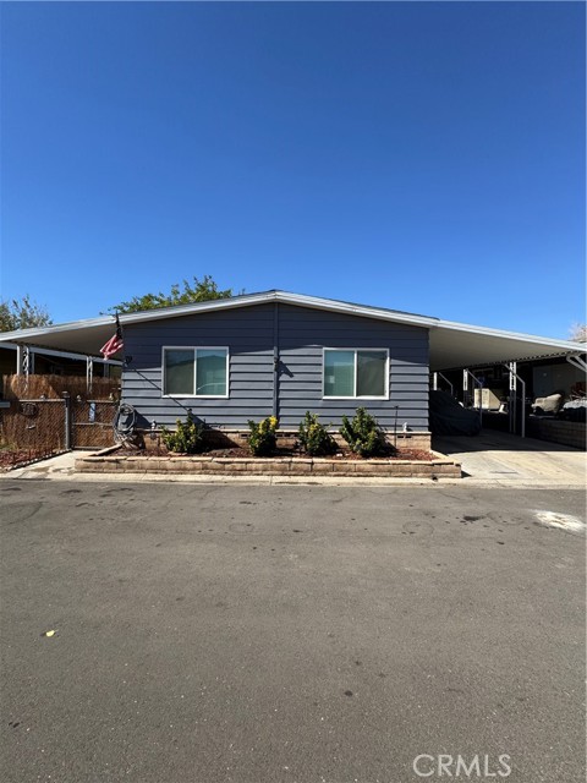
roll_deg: -0.6
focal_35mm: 14
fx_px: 317
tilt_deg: -0.6
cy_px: 392
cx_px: 294
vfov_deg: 102.1
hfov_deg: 85.7
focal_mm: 2.22
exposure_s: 1/1506
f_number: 2.2
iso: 50
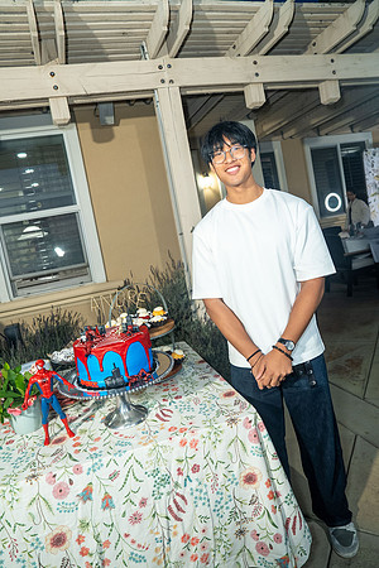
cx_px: 190
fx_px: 379
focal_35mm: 24
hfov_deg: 53.1
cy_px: 284
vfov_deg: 73.7
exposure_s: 1/160
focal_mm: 24
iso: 640
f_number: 3.5
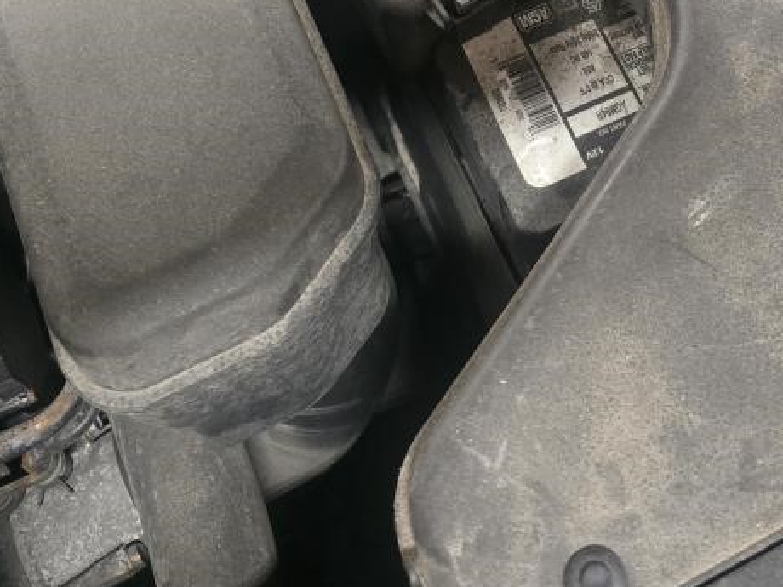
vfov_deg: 20.9
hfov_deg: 30.0
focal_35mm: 64
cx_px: 538
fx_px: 1448
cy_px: -174
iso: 1000
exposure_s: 1/60
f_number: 1.7
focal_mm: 6.3
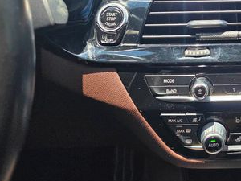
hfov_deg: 35.2
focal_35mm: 49
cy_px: 13
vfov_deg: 28.4
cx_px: 242
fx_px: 341
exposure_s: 1/359
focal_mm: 6.3
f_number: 1.7
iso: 25
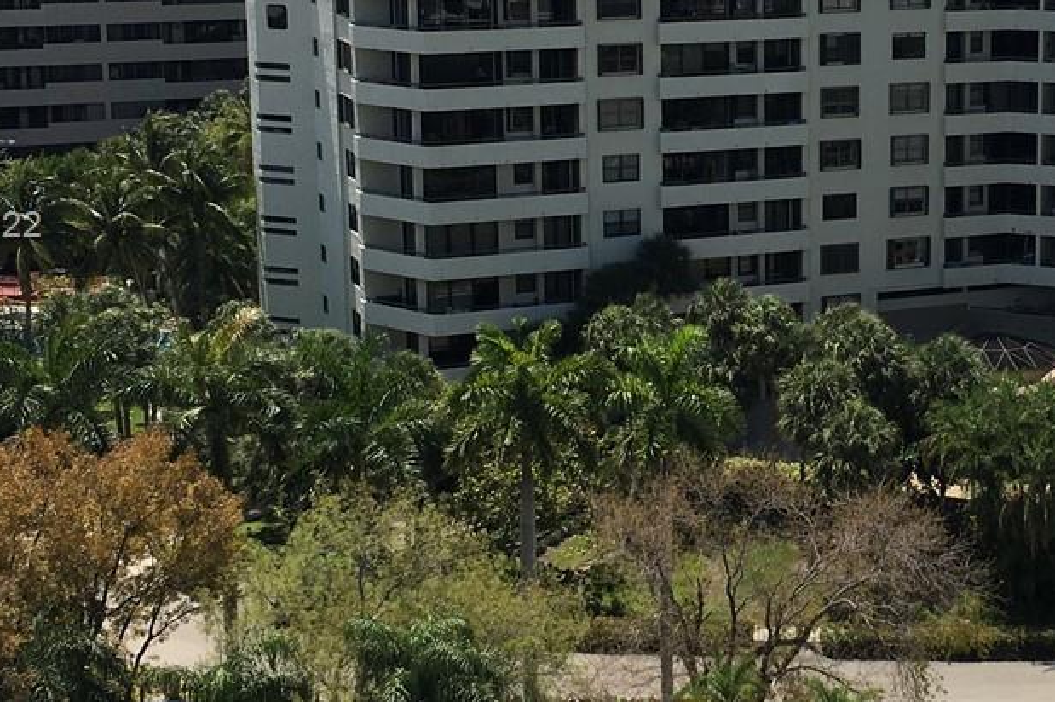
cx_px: 861
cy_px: 228
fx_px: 2285
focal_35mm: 78
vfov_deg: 17.4
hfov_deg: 25.5
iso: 25
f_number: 2.2
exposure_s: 1/1789
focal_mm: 4.15
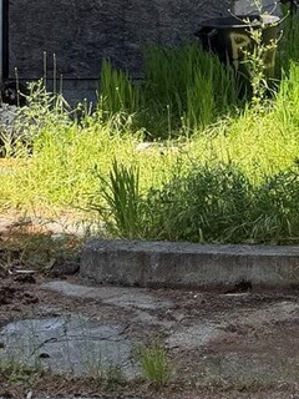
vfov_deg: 17.3
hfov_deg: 12.8
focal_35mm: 108
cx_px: 492
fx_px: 1244
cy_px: -89
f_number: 1.78
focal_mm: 6.76
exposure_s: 1/1812
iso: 100
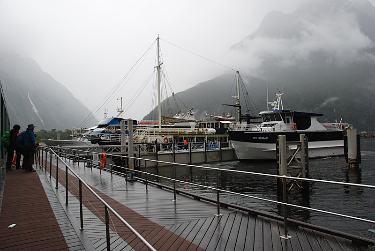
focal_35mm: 27
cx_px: 188
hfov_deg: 67.3
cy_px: 126
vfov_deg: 48.1
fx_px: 282
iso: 400
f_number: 6.3
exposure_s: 1/640
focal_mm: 18
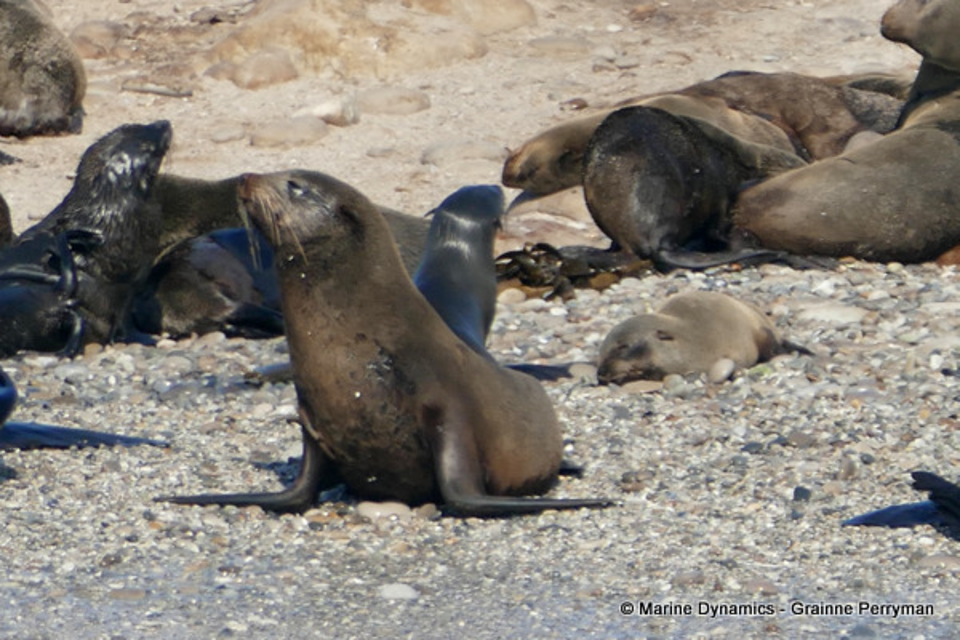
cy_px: 320
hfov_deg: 2.6
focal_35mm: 800
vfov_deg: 1.7
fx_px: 21332
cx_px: 480
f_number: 4
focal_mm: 146
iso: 125
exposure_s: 1/1000
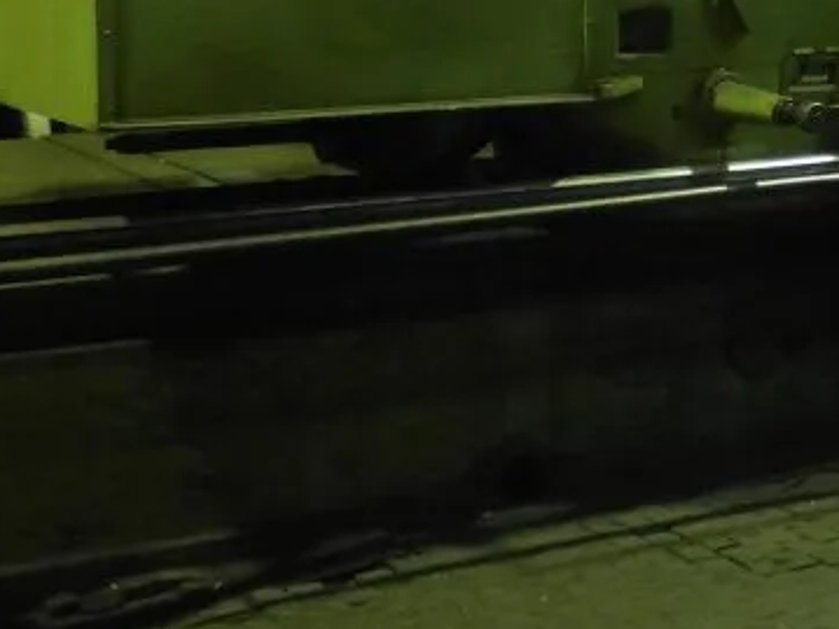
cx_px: 755
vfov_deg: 17.8
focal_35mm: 82
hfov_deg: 23.2
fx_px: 1987
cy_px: 140
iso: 800
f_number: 2.8
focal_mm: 4.1
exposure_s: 1/45
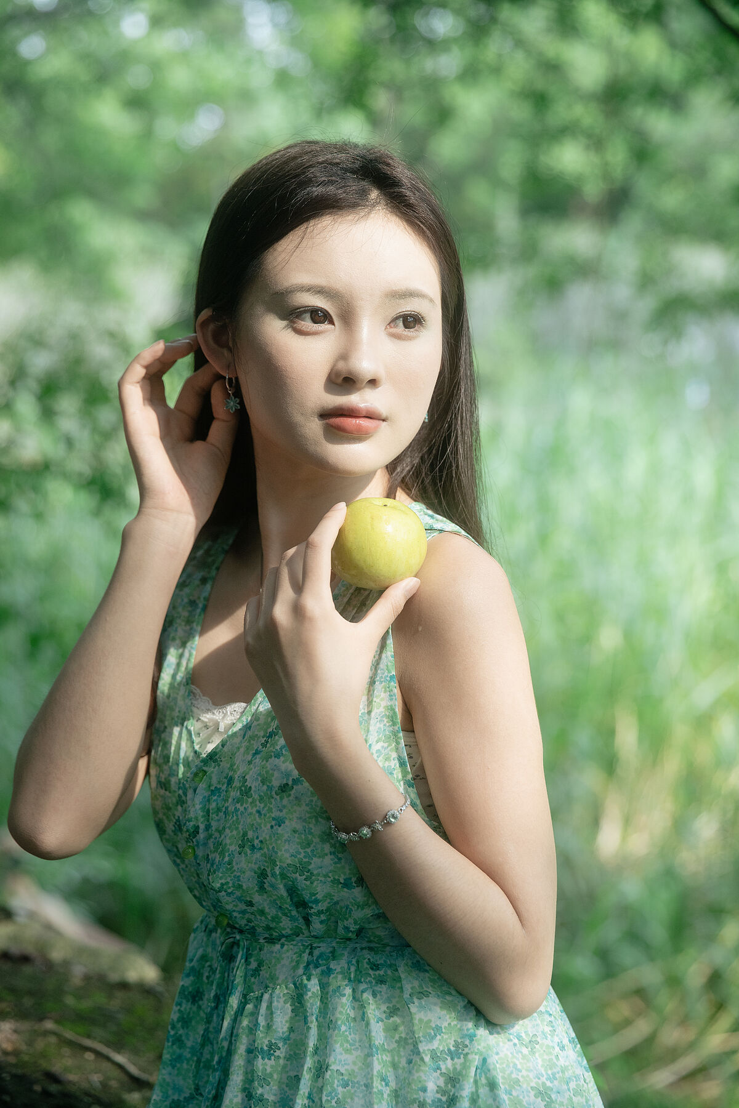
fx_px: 2155
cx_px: 370
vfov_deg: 28.8
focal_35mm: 70
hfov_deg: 19.5
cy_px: 554
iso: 400
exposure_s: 1/200
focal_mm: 70
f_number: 3.5
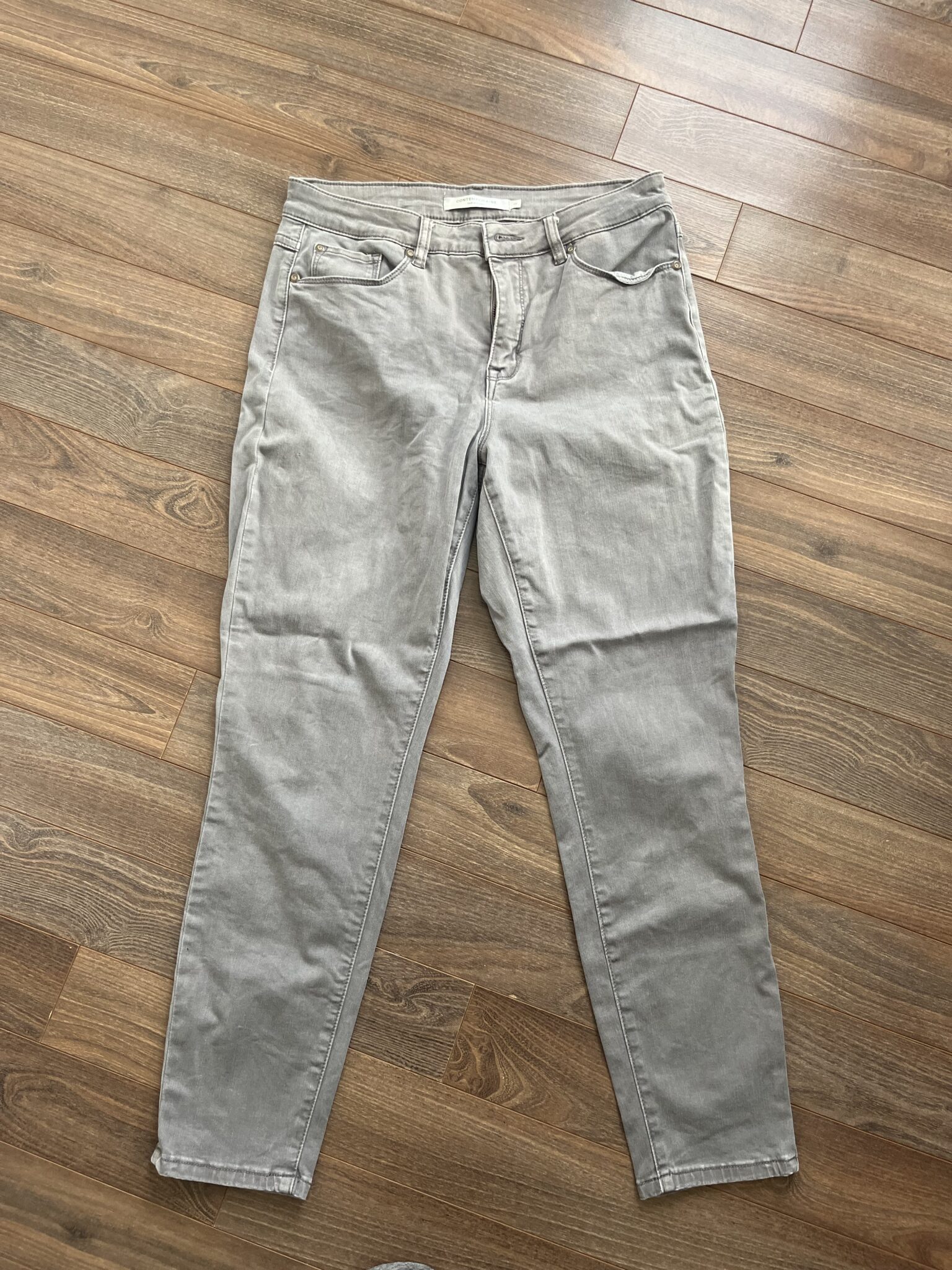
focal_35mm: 26
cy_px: 635
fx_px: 953
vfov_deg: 67.3
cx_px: 476
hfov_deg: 53.1
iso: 125
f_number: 1.6
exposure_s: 1/116
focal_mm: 5.1
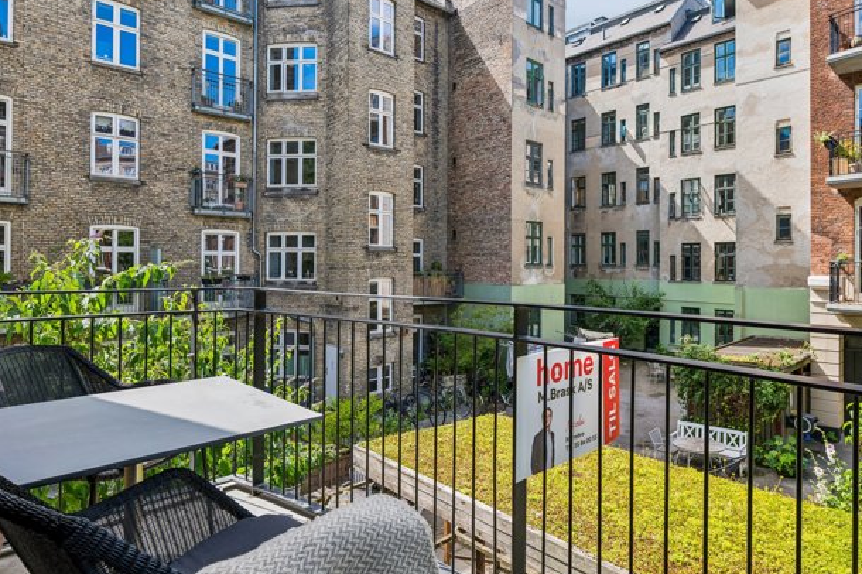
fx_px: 503
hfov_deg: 80.8
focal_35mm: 21
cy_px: 265
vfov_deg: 59.4
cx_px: 486
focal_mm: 16
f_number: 8
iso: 160
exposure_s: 1/125
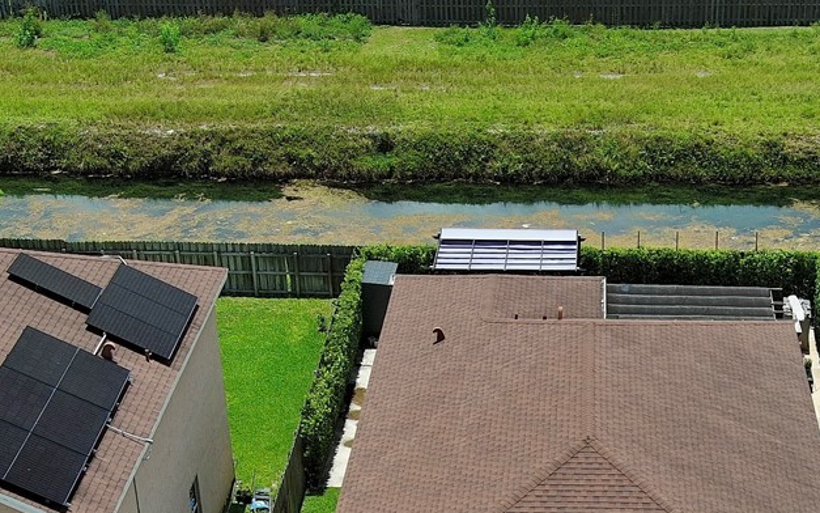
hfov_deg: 25.6
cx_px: 570
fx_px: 1788
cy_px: 654
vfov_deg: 15.6
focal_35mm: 80
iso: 100
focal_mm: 10.57
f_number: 2.8
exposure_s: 1/1613
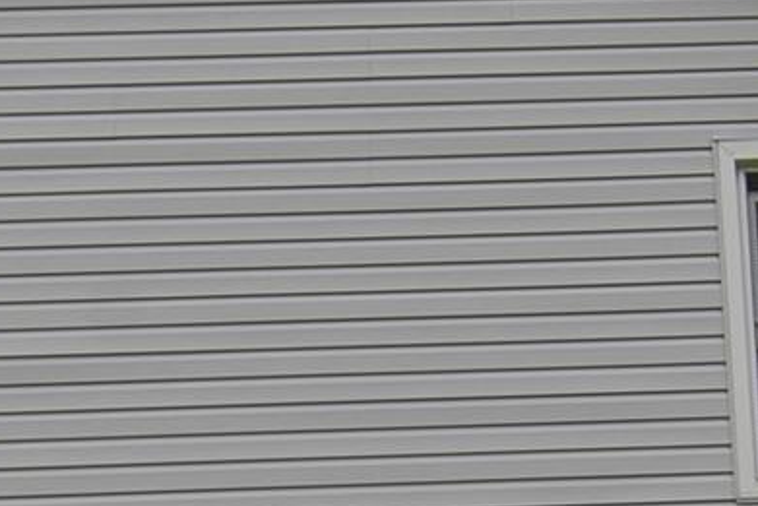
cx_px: 380
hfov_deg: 21.7
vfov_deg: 14.2
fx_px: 1980
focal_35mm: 94
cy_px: 591
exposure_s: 1/250
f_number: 9
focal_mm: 12
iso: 100
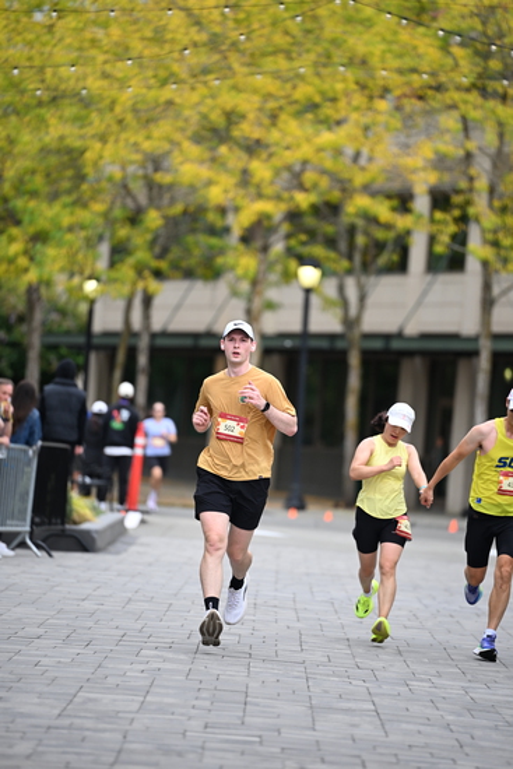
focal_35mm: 200
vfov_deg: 10.3
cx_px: 256
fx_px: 4272
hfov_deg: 6.9
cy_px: 384
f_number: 2.8
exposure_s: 1/2000
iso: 640
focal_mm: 200
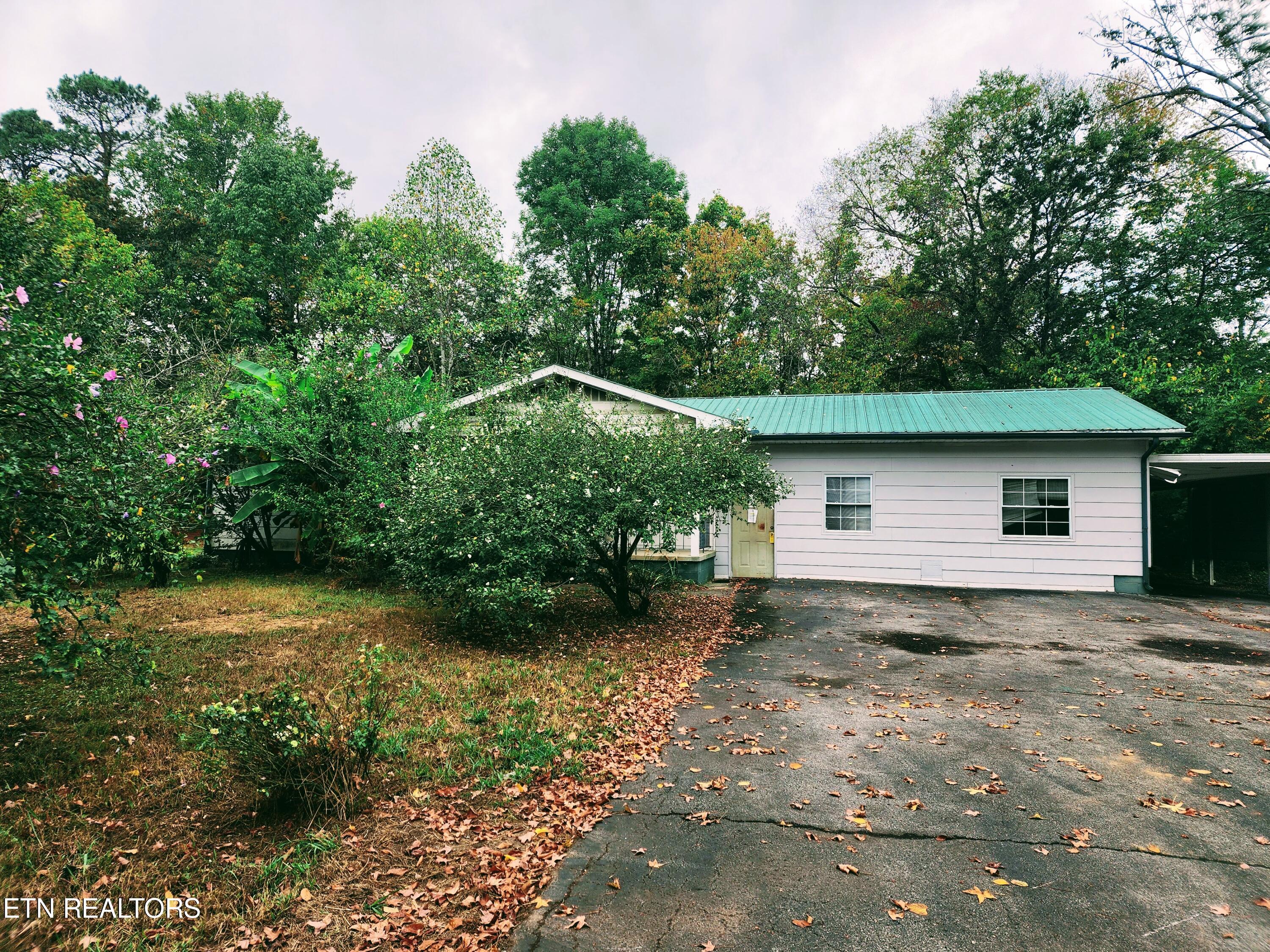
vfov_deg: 58.9
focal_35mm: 23
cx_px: 635
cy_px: 476
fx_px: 844
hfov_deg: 73.9
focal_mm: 6.4
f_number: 1.8
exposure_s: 1/425
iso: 12
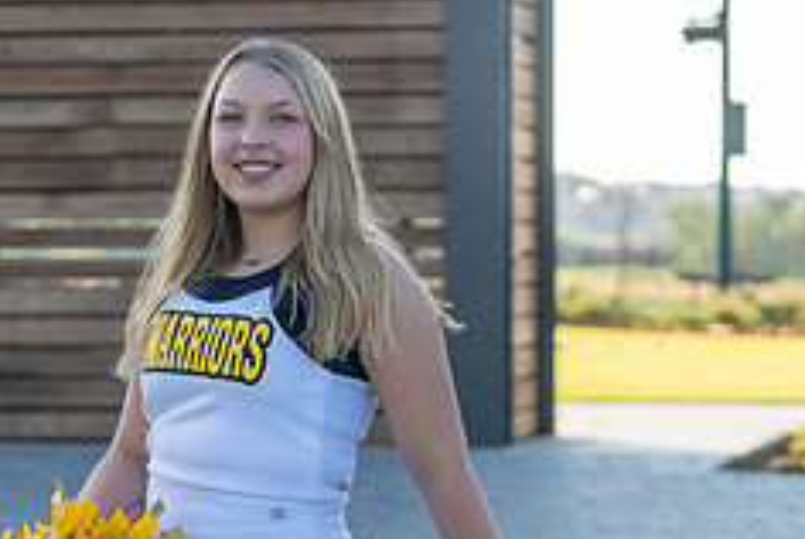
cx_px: 222
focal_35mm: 177
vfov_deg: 7.8
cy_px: 496
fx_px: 3963
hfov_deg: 11.6
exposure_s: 1/320
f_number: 3.5
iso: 100
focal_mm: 70
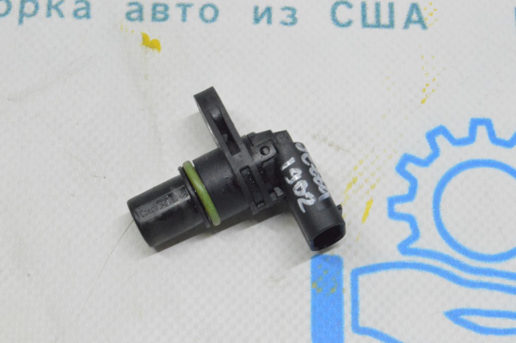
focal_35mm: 82
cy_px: 172
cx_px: 258
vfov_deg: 16.5
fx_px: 1182
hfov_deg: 24.6
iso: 6400
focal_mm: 55
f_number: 20
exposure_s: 1/20
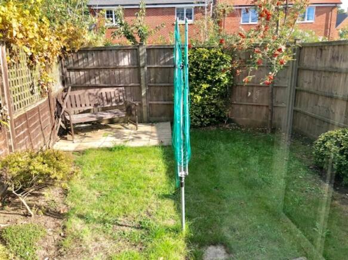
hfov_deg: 63.5
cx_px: 174
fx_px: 281
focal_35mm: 28
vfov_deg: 49.7
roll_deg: +2.3
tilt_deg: -15.1
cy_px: 130
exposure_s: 1/436
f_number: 1.8
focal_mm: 4
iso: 20
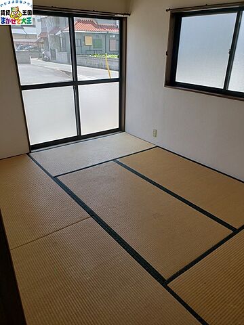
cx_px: 122
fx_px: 244
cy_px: 162
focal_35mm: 26
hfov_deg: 53.1
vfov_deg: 67.3
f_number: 2.4
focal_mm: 4.3
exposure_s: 1/324
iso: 50
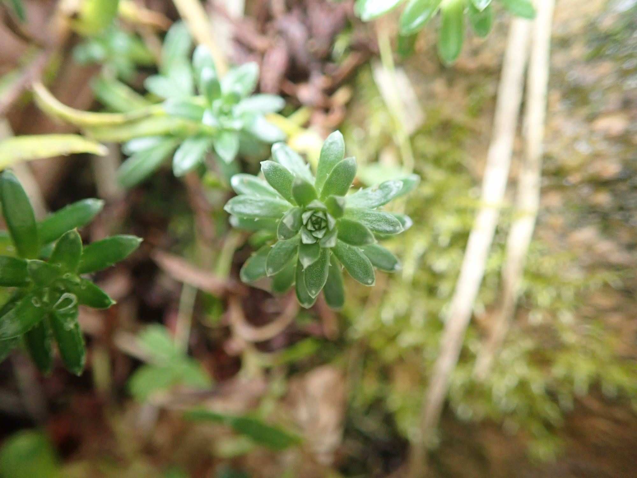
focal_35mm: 30
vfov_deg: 46.8
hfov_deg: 60.0
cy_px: 239
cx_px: 318
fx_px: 552
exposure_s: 1/125
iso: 640
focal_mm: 5.5
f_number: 2.3
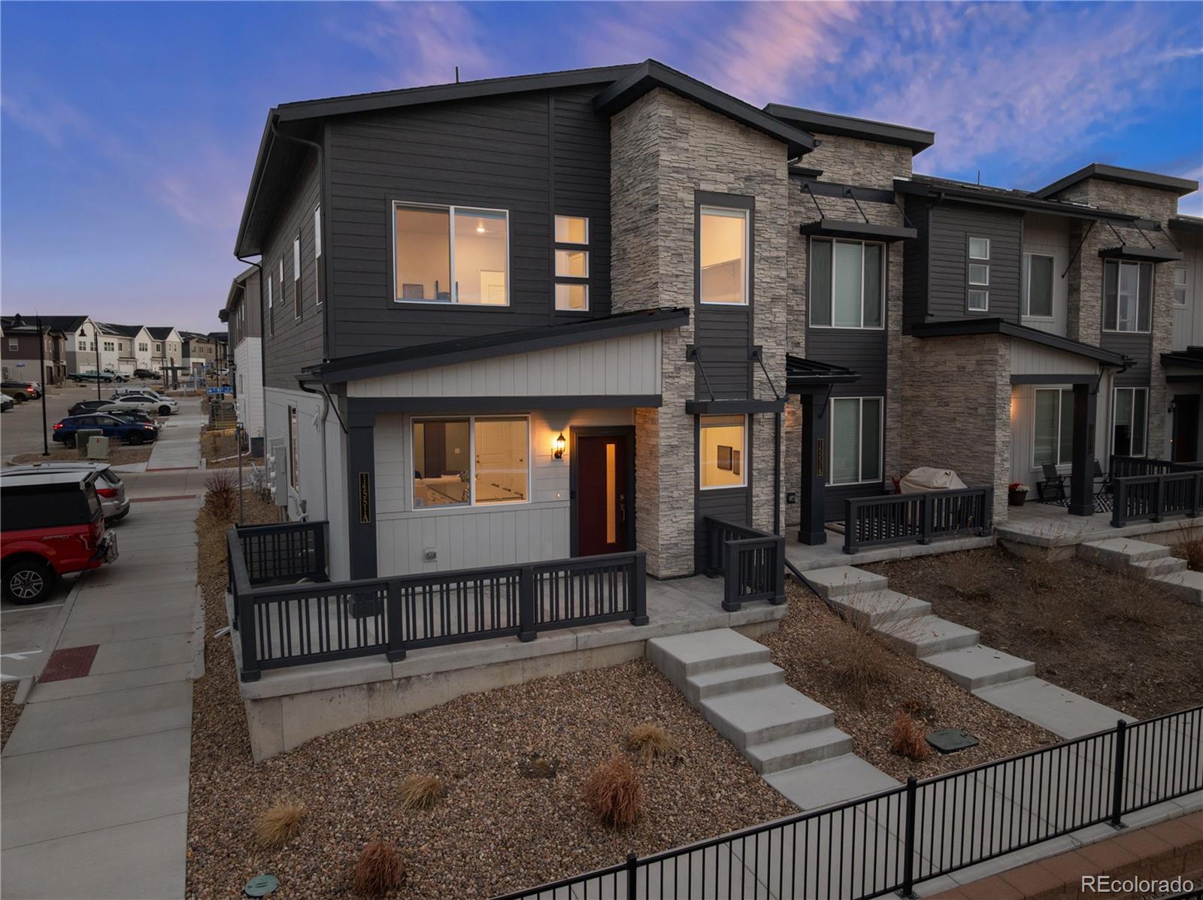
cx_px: 602
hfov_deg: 71.6
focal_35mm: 24
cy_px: 450
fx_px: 833
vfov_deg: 56.7
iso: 160
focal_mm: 12.29
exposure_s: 1/25
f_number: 2.8
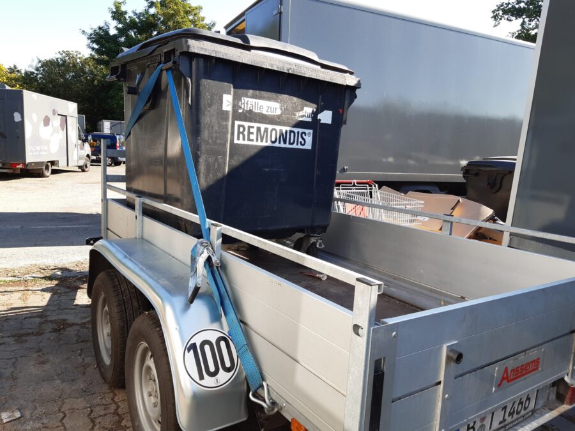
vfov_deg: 53.1
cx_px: 288
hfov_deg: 67.3
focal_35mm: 26
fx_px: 432
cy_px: 216
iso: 40
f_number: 1.7
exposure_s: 1/449
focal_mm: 3.92
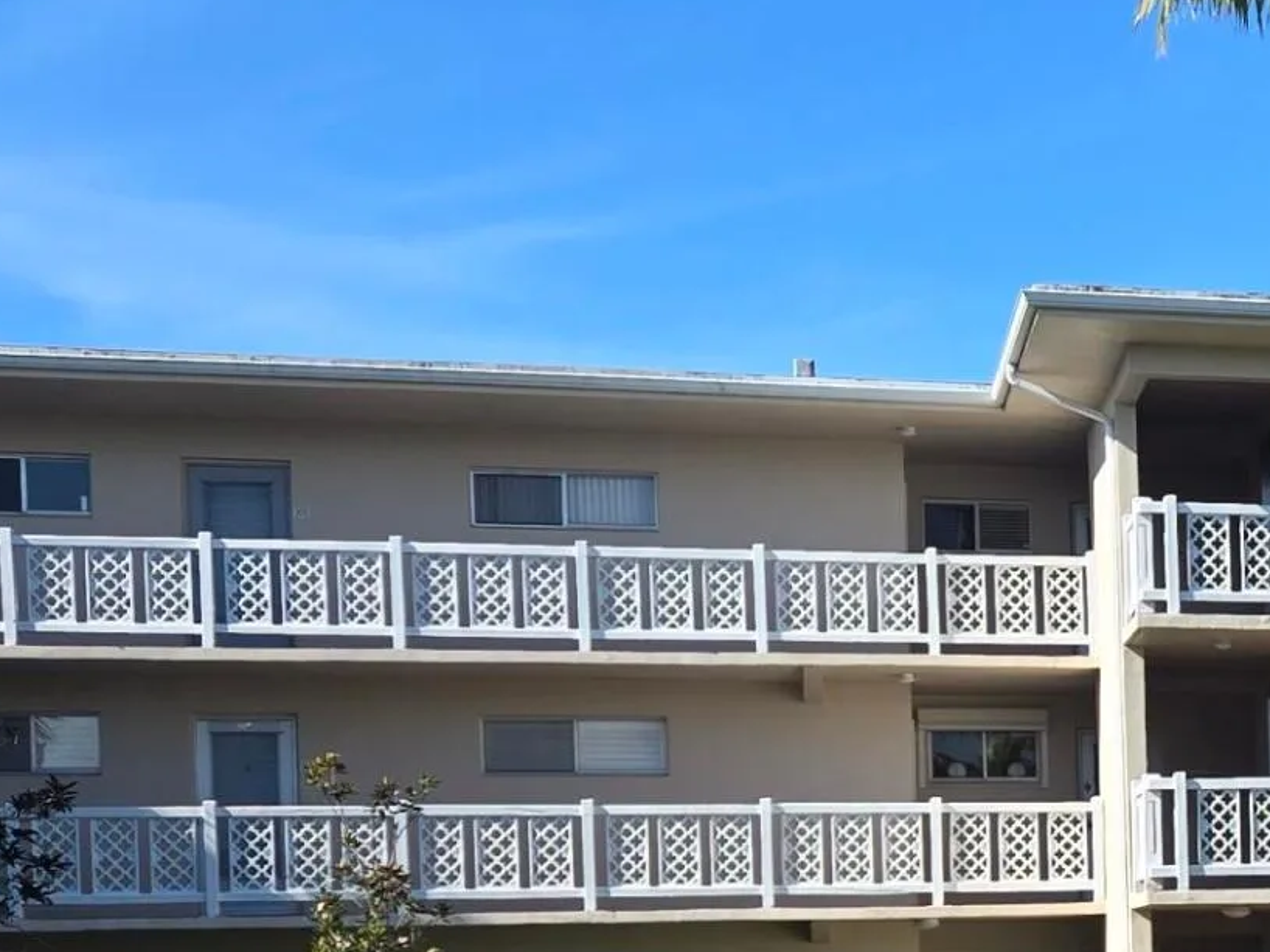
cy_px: 1017
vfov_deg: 17.6
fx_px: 2971
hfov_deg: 21.6
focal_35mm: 81
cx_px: 1691
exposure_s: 1/1242
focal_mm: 5.4
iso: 25
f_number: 1.8
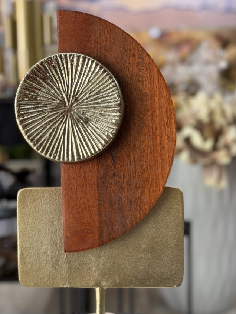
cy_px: 188
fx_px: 527
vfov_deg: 33.1
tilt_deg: -4.7
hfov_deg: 25.2
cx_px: 97
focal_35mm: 58
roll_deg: +0.5
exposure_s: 1/60
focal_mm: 6.76
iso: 100
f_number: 1.78
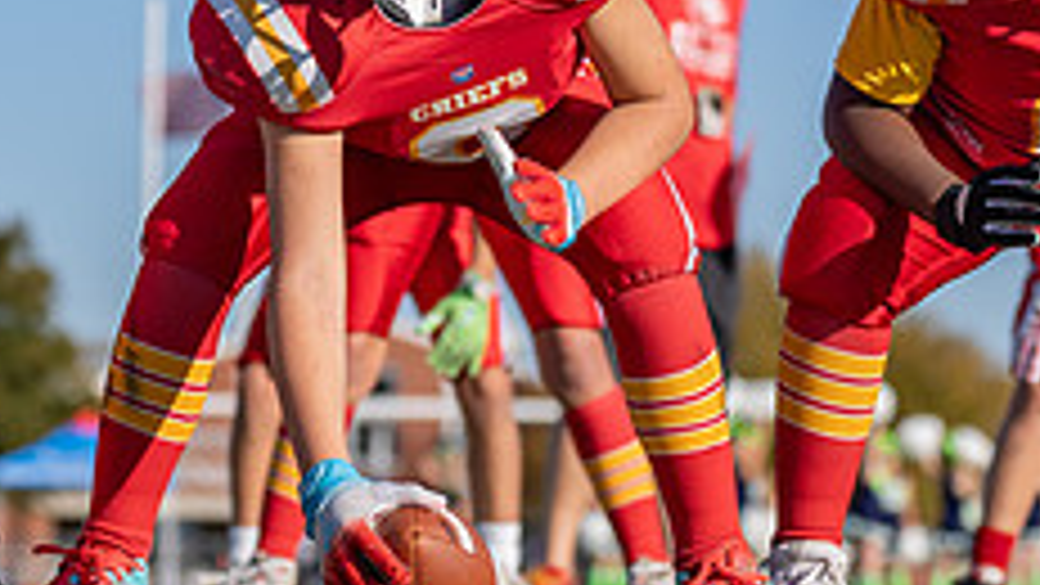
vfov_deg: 5.8
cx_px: 388
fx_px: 5792
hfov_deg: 10.3
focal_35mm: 210
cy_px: 34
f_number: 2.8
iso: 200
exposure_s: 1/4000
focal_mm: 70
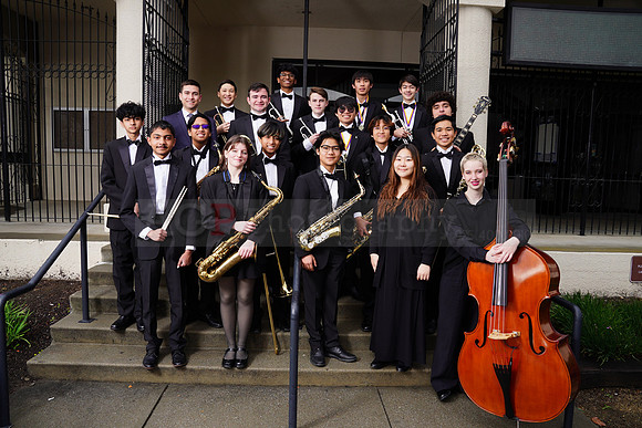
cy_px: 214
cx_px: 321
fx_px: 428
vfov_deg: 53.2
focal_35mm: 24
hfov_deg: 73.7
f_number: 7.1
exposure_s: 1/200
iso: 200
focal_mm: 24
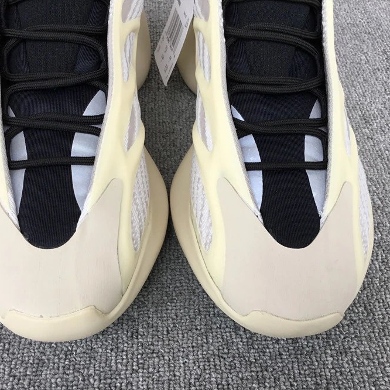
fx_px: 472
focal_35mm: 37
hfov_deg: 44.8
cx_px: 171
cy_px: 196
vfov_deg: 44.9
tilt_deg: -50.3
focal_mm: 3.3
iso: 40
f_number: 2.4
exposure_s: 1/100
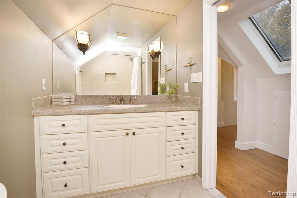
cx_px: 148
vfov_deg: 70.5
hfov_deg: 93.3
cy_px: 99
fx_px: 140
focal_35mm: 17
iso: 800
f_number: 11
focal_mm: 17
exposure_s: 1/60
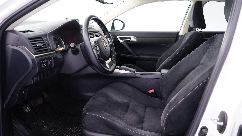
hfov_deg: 71.9
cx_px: 123
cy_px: 68
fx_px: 167
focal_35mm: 26
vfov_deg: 44.4
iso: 1600
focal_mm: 24
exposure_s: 1/10
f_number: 4
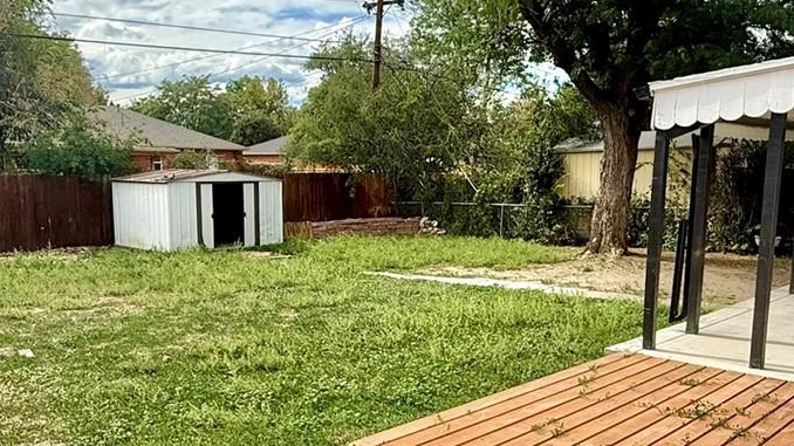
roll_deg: -0.1
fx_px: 758
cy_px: 288
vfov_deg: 32.6
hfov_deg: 55.3
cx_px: 411
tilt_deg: -8.5
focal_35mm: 36
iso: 64
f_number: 2.2
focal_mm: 2.22
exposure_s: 1/1613
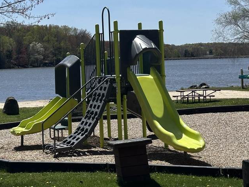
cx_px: 61
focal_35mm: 97
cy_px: 30
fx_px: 698
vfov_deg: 15.1
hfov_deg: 20.1
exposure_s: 1/5882
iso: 64
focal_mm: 6.86
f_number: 1.78
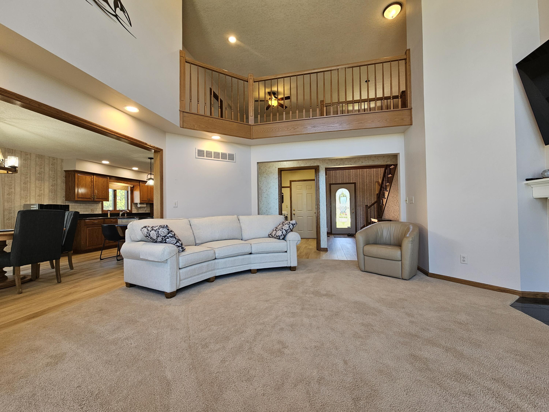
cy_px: 206
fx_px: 206
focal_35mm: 13
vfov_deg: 89.9
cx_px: 274
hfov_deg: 106.2
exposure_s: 1/60
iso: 50
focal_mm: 2.2
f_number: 2.2
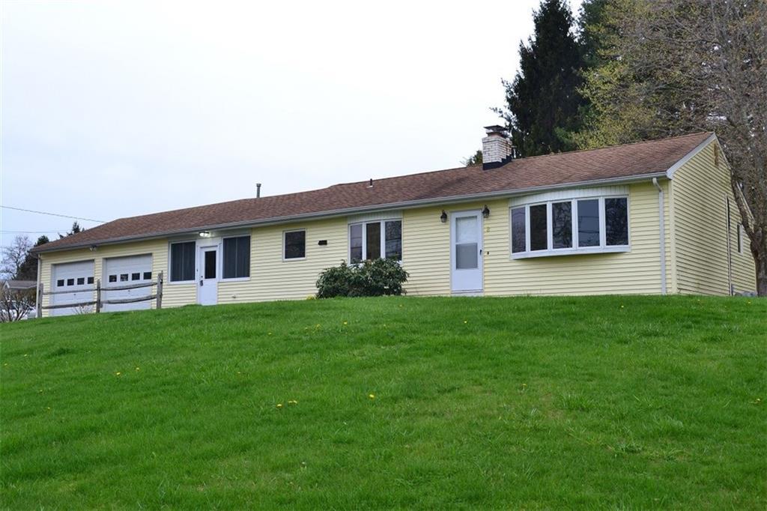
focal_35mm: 39
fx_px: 831
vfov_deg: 34.2
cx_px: 384
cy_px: 256
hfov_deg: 49.6
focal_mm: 26
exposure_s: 1/100
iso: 400
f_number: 9
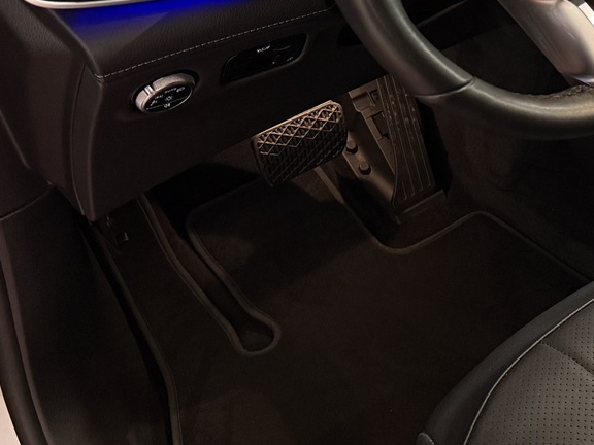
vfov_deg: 23.5
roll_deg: -0.8
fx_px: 1030
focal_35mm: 60
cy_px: 12
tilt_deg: -33.2
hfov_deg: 30.3
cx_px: 567
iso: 320
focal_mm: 6.76
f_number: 1.78
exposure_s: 1/50
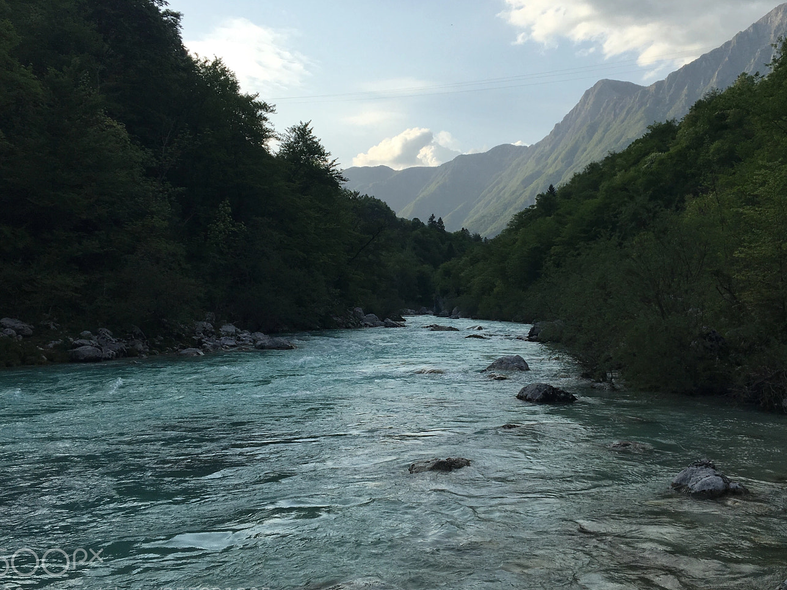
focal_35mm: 36
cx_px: 440
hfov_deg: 51.2
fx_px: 819
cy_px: 276
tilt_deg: +3.3
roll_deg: +0.6
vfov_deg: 39.6
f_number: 2.2
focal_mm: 4.15
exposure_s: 1/1451
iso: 25
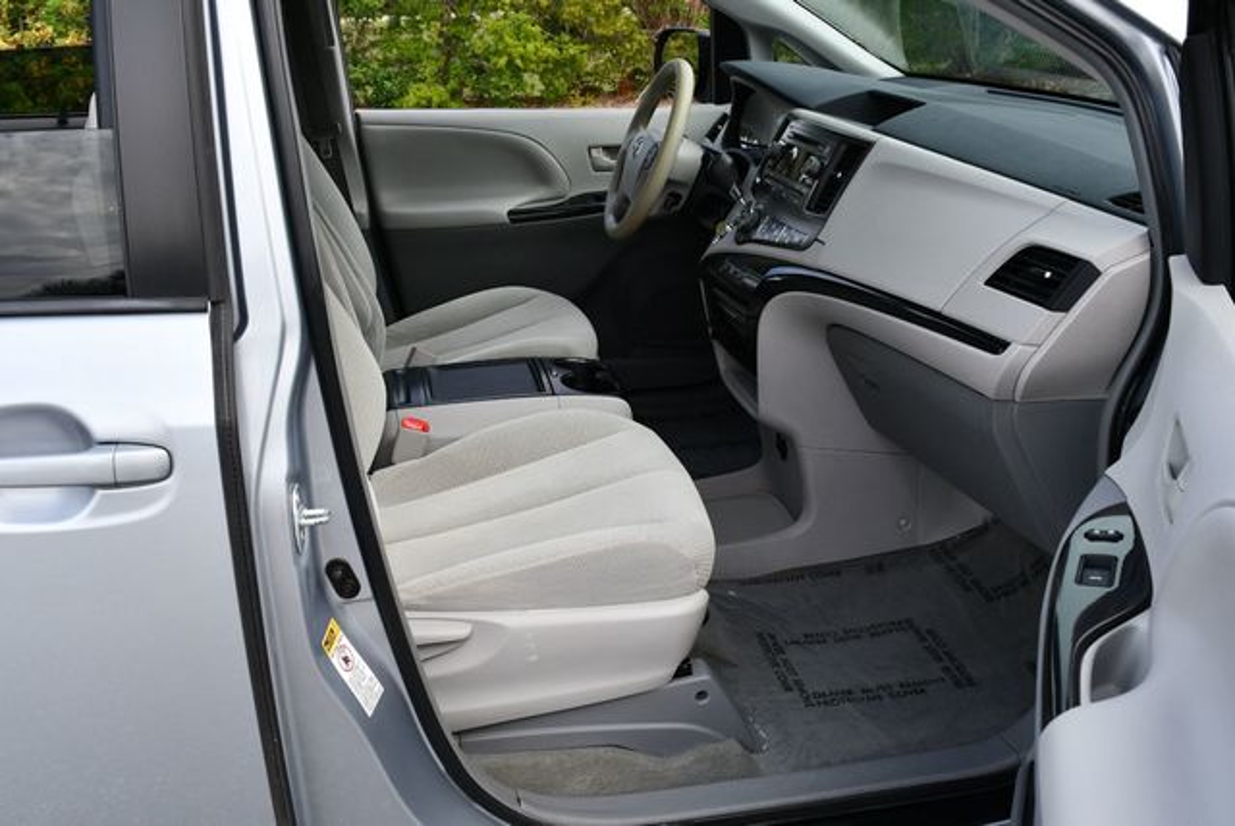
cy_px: 413
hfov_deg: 53.1
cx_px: 618
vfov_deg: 36.9
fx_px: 1236
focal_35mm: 36
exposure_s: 1/250
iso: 200
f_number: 5.6
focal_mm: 18
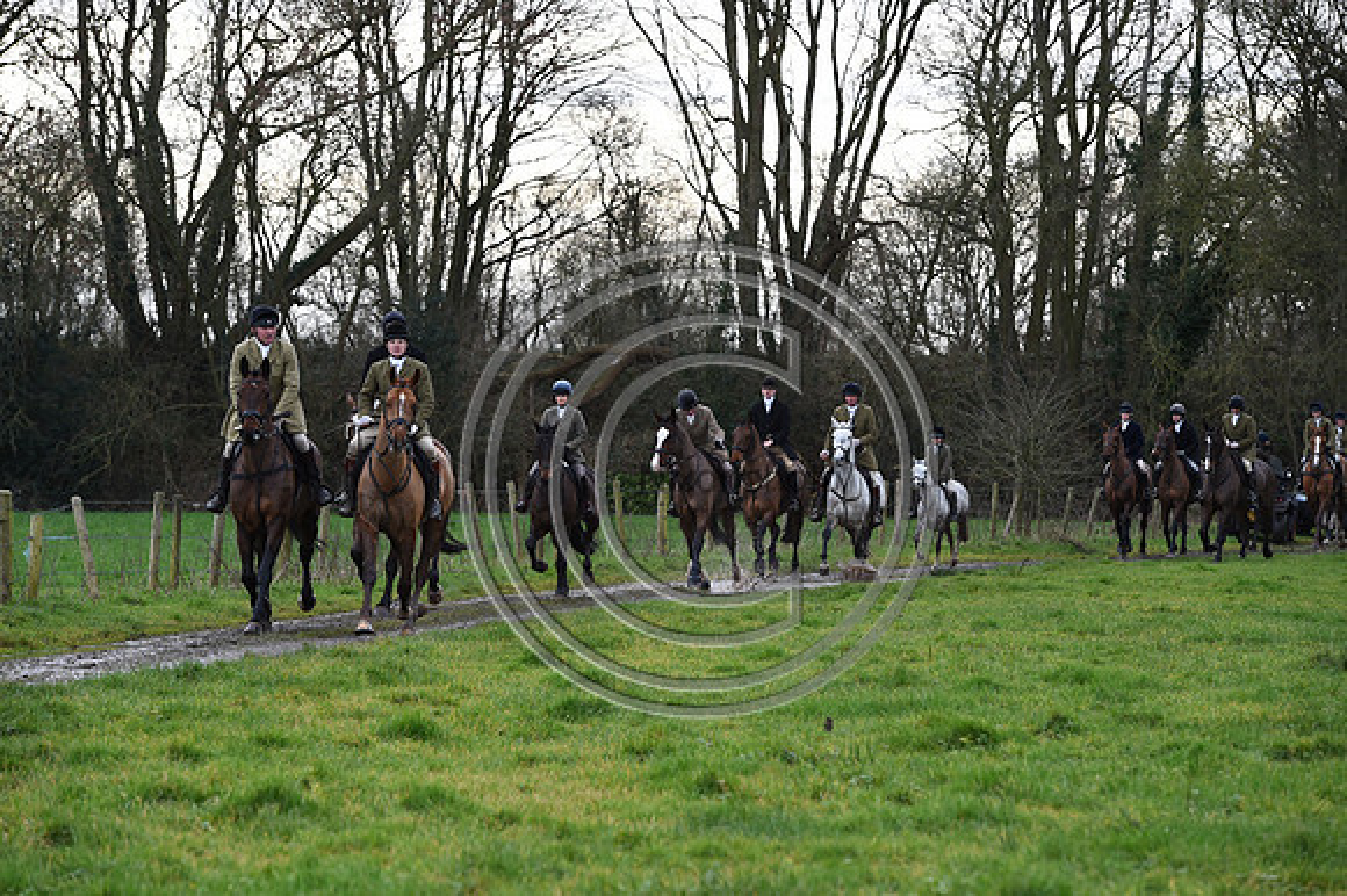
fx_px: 5235
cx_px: 674
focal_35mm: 140
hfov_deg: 14.7
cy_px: 448
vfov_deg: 9.8
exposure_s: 1/1250
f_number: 5.6
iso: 1250
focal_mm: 140
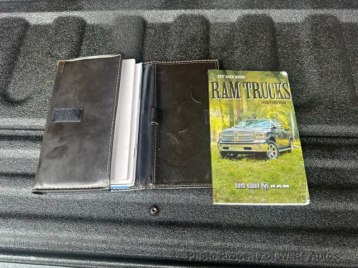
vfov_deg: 56.8
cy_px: 134
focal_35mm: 24
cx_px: 179
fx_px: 248
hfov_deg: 71.6
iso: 200
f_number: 1.78
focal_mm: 6.86
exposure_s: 1/121
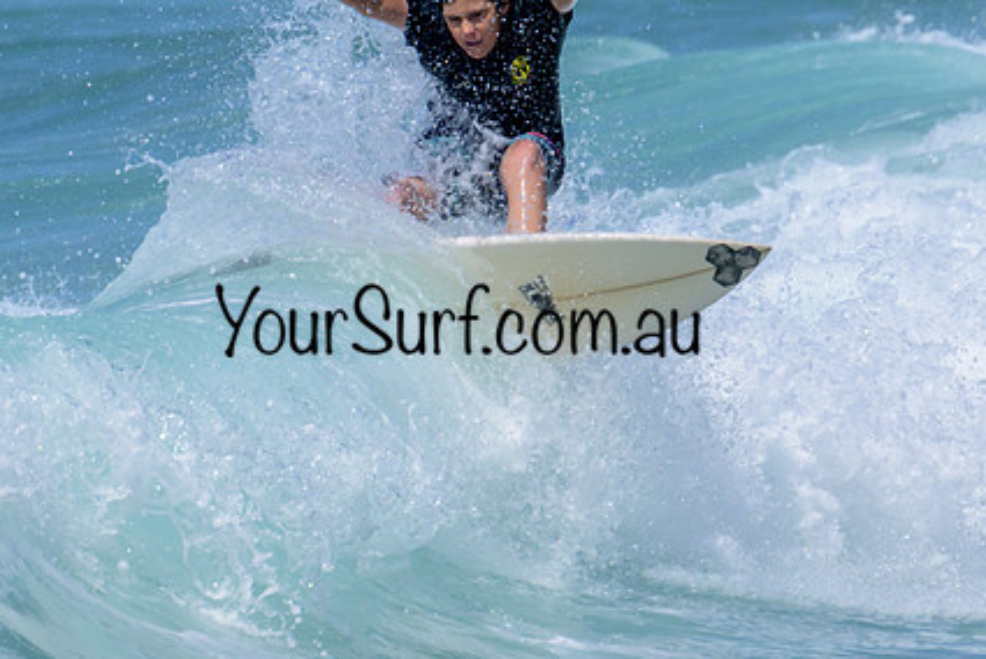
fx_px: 40617
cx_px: 420
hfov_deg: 1.4
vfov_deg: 0.9
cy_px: 140
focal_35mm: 1482
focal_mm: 800
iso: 900
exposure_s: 1/2000
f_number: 16
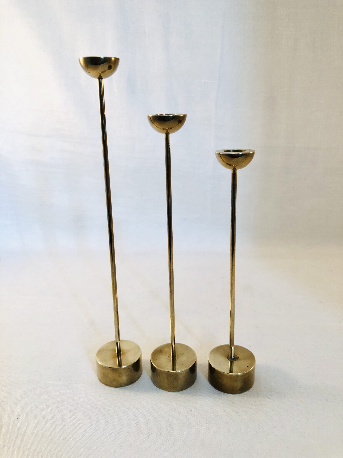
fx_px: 370
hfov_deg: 49.7
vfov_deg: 63.4
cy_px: 229
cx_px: 172
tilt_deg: -19.5
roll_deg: +0.6
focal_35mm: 28
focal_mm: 3.99
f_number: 1.8
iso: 20
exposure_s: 1/100
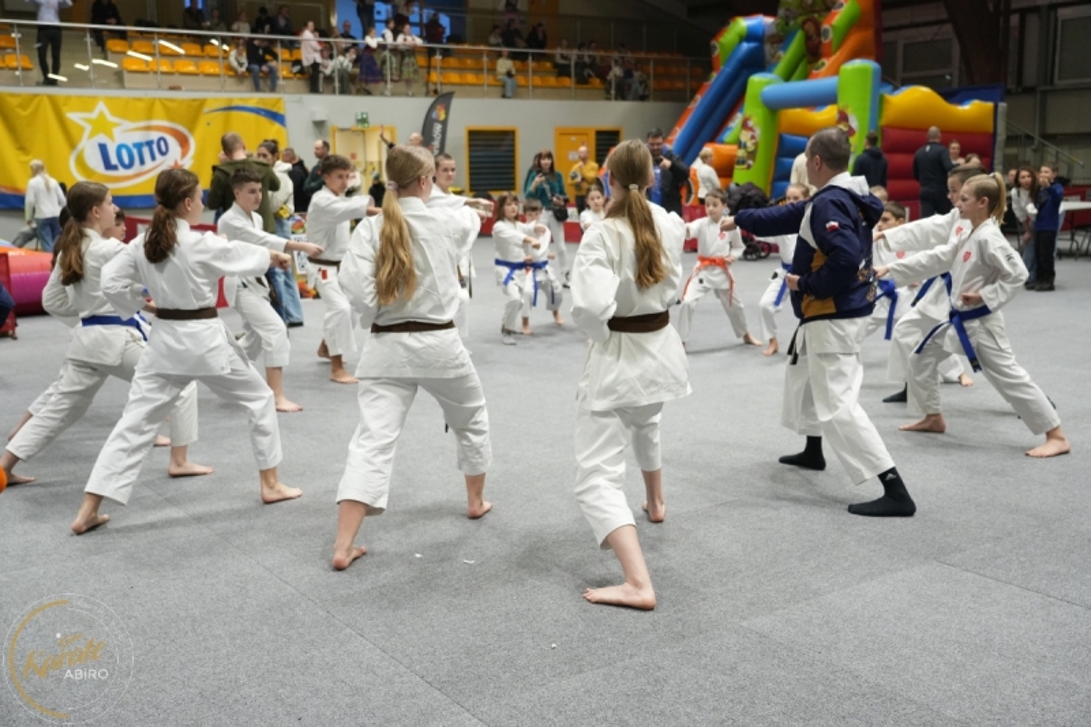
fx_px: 1091
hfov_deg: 53.1
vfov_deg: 36.9
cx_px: 546
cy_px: 364
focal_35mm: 36
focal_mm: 36
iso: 4000
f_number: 4
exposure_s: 1/250
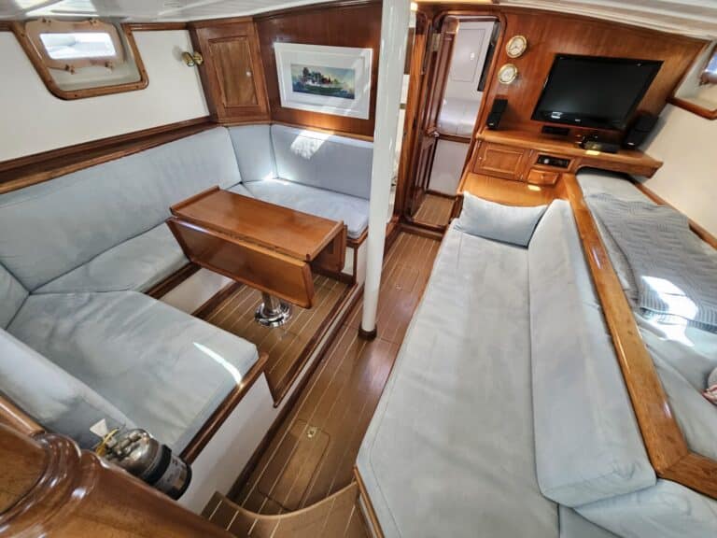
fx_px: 269
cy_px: 269
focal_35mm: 13
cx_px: 358
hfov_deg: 106.2
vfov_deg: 89.9
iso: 125
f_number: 2.2
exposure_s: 1/50
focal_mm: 1.7
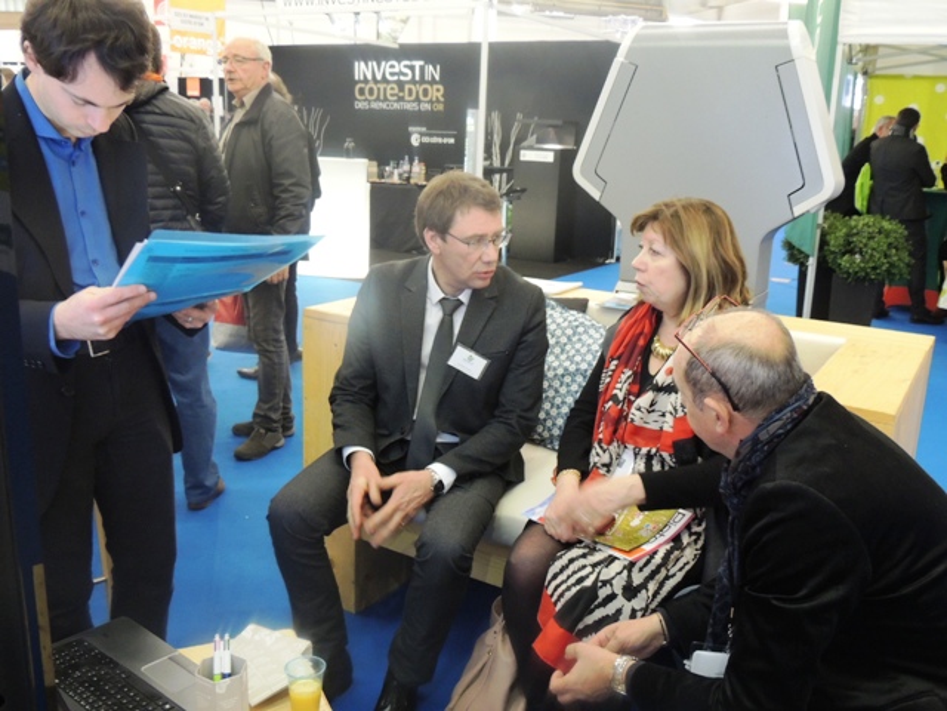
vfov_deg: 42.9
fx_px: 903
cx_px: 474
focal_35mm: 33
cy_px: 356
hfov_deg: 55.4
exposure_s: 1/20
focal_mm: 5.8
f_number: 3.2
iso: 400
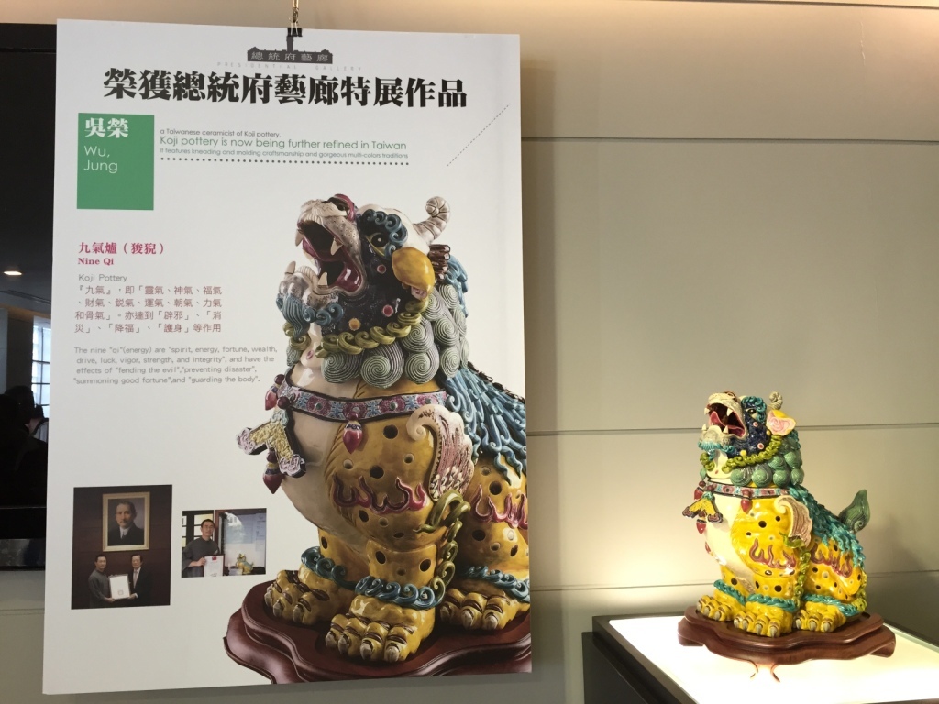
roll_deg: -0.4
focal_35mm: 29
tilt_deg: +5.2
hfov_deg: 61.7
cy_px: 352
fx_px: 787
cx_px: 470
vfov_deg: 48.2
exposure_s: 1/30
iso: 80
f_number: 2.2
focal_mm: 4.15
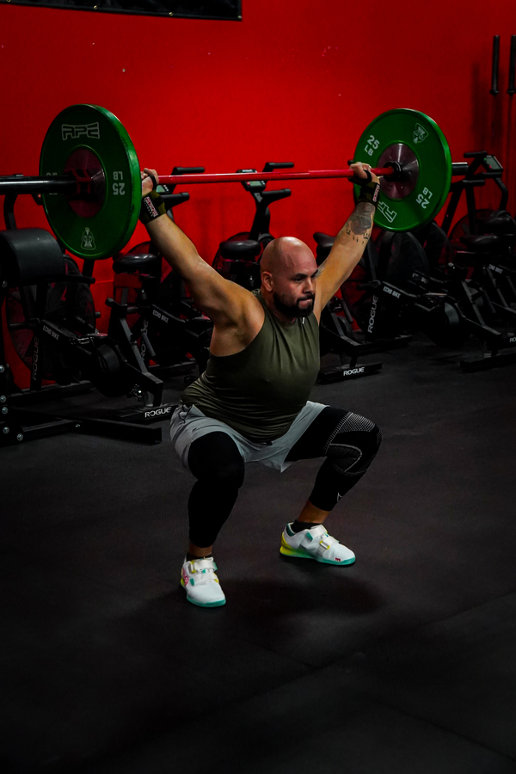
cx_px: 258
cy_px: 387
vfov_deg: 33.4
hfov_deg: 22.6
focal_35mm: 60
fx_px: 1290
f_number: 5
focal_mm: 40
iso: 8000
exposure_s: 1/160
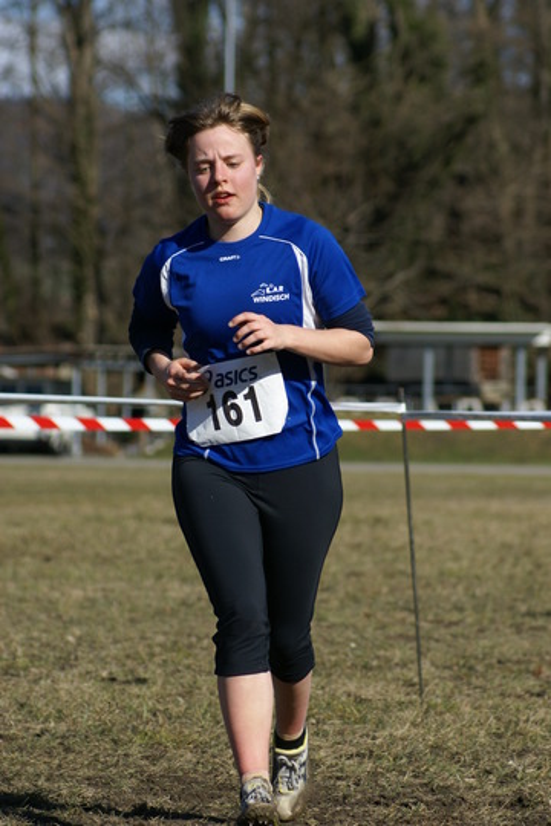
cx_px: 276
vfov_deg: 8.6
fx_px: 5510
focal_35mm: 240
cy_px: 413
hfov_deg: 5.7
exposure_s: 1/500
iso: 100
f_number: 5.6
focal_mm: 160
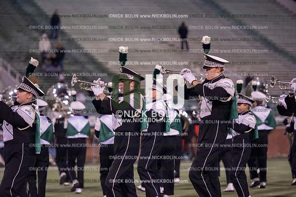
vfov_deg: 8.1
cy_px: 98
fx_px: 1398
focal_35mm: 170
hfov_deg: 12.1
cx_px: 148
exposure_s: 1/1250
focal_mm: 170
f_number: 2.8
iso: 2500
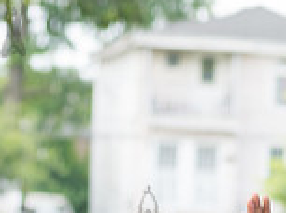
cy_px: 342
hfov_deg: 3.8
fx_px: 4270
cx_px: 394
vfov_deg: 2.9
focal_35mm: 518
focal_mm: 100
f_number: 5
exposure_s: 1/100
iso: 320
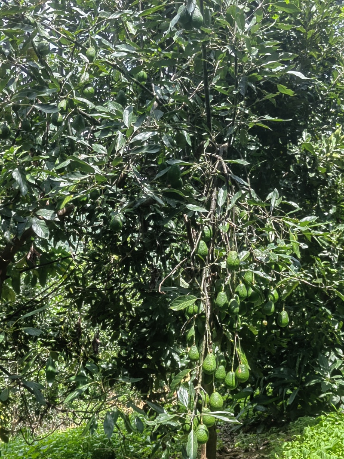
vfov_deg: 38.9
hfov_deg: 29.7
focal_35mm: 49
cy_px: 230
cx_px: 172
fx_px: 649
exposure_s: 1/873
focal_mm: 5.52
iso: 50
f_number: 1.9
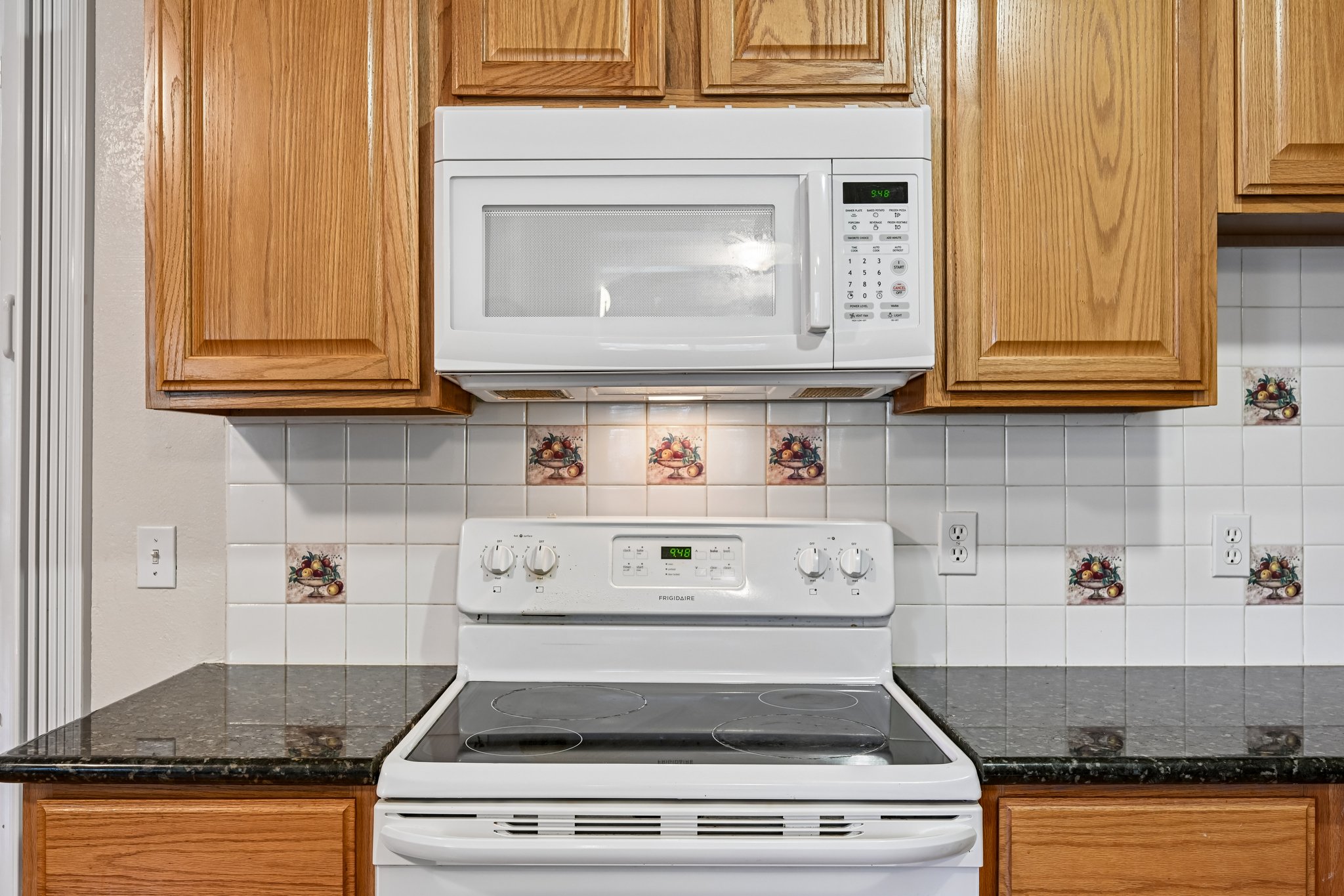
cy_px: 448
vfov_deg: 43.6
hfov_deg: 61.9
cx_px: 672
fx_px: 1120
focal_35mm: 30
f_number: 8
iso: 400
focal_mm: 30
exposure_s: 1/13
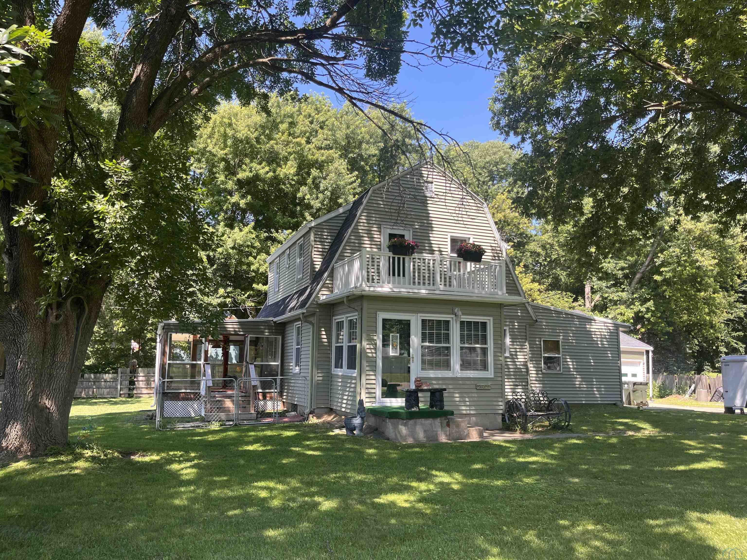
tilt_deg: +8.6
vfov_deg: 53.1
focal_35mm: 26
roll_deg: -0.4
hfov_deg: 67.3
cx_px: 374
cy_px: 280
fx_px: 561
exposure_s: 1/517
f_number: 1.6
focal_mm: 5.1
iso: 50
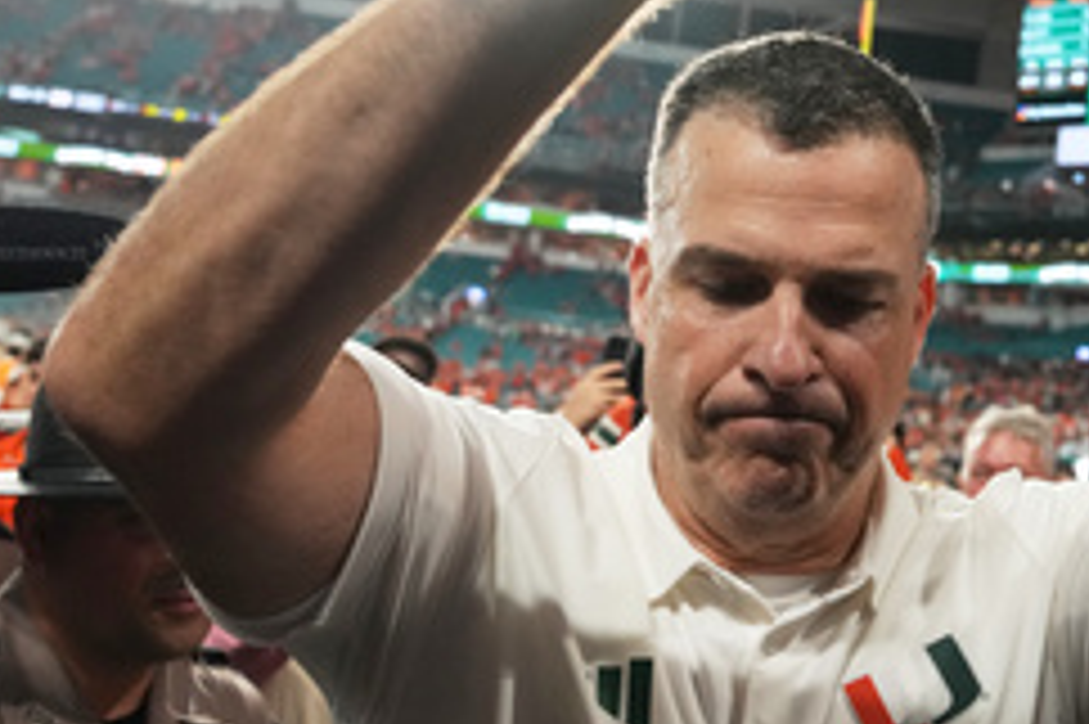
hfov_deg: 36.0
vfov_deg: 25.1
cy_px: 169
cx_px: 909
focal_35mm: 53
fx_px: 1602
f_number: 4
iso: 4000
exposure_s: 1/1000
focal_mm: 25
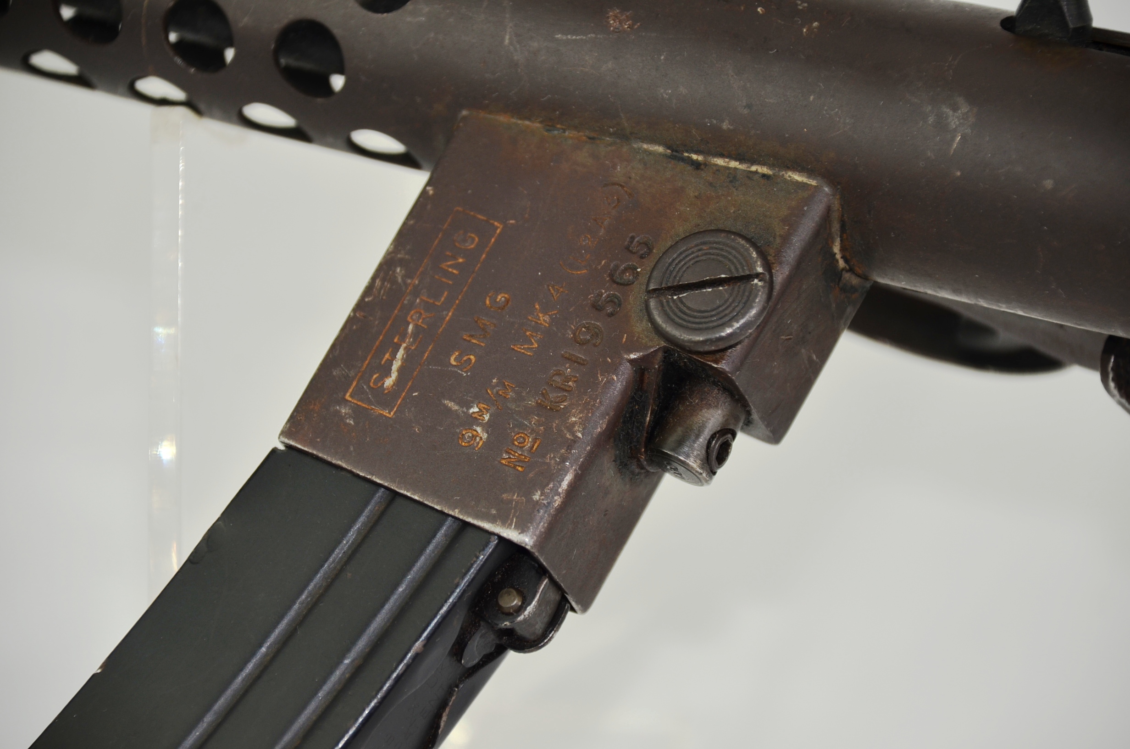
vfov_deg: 6.8
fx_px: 6343
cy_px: 374
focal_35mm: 202
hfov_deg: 10.2
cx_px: 565
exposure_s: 1/160
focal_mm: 135
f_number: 5.6
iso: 200
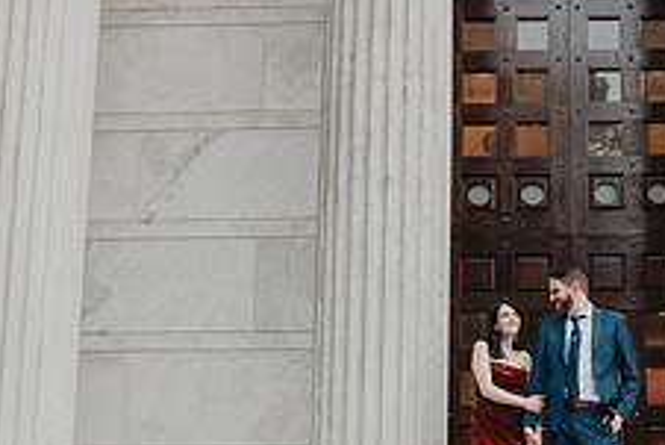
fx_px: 1257
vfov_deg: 19.8
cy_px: 353
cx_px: 544
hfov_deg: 28.9
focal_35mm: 68
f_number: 3.5
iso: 800
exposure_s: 1/500
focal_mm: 24
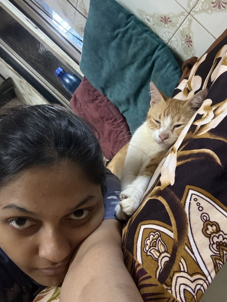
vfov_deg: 60.0
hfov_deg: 46.8
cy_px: 151
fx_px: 262
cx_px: 114
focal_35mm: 30
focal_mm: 2.69
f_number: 1.9
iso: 500
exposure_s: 1/25
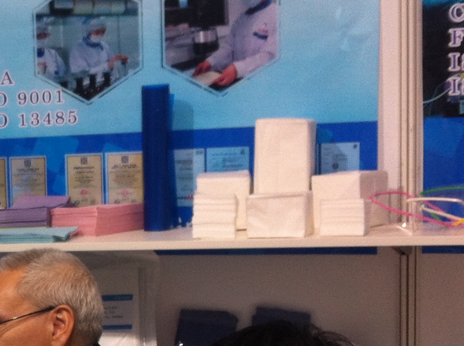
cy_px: 332
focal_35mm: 108
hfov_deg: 17.1
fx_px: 1445
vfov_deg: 13.5
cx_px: -151
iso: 100
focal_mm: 3.85
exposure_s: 1/60
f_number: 2.8
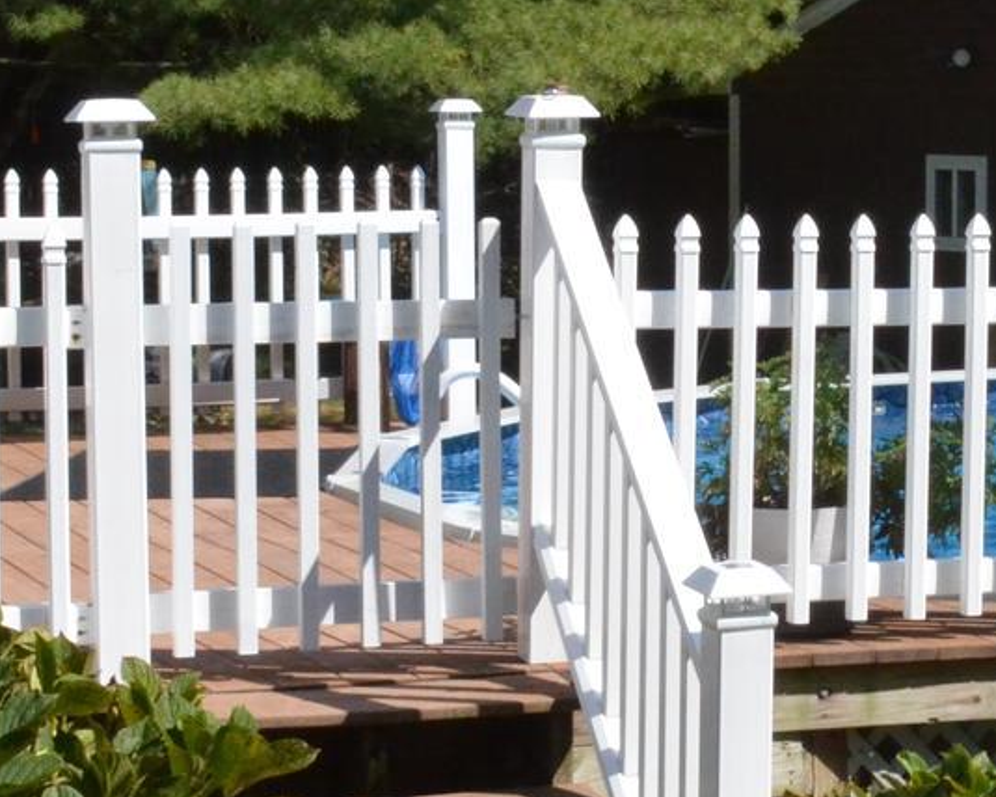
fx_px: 3649
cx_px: 1024
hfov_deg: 15.2
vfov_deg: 12.4
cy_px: 277
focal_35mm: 124
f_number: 16
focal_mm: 23
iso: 2000
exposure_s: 1/1000
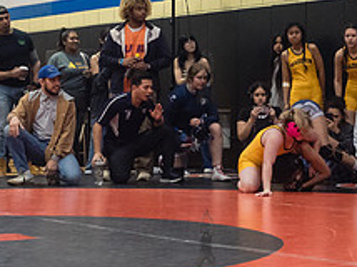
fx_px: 1154
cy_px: 129
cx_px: 306
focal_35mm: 112
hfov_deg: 17.4
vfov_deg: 13.2
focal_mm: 35
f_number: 3.2
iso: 5000
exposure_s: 1/400
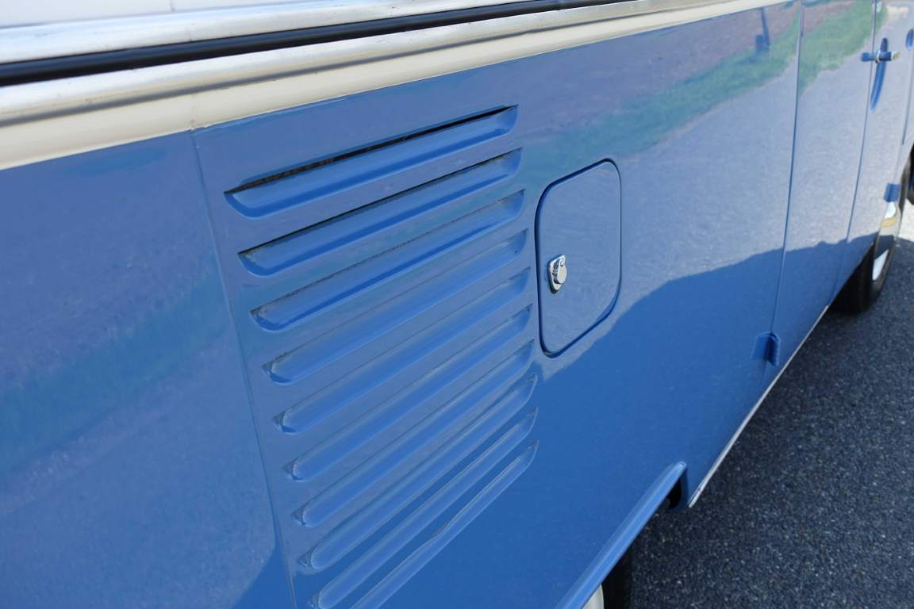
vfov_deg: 41.1
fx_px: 812
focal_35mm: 32
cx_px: 457
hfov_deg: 58.7
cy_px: 304
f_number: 4
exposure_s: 1/320
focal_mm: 11.81
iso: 125
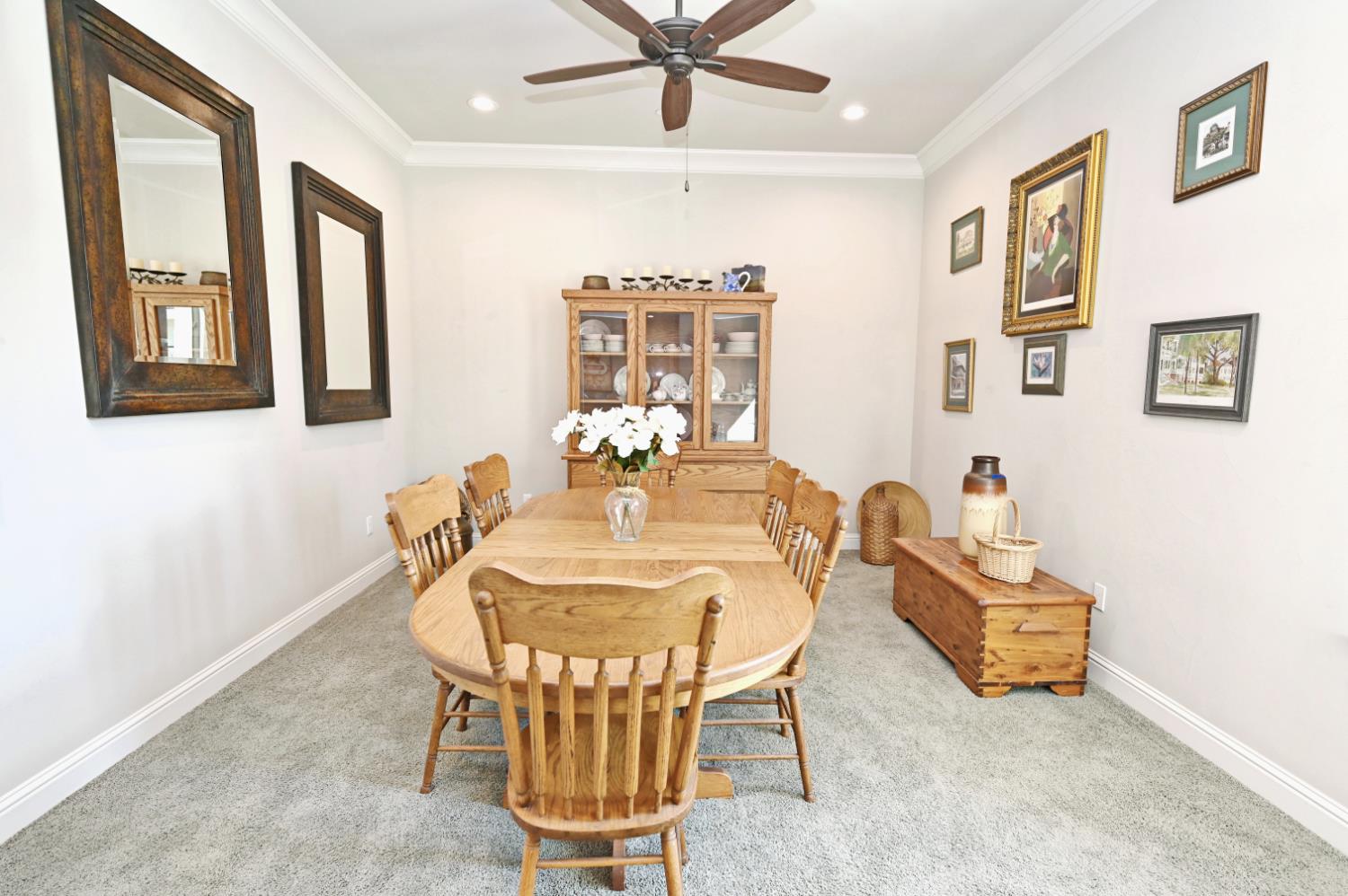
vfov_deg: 72.0
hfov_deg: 95.0
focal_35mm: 16
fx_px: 617
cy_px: 448
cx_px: 674
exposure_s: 1/60
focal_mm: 16.5
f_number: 4
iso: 500
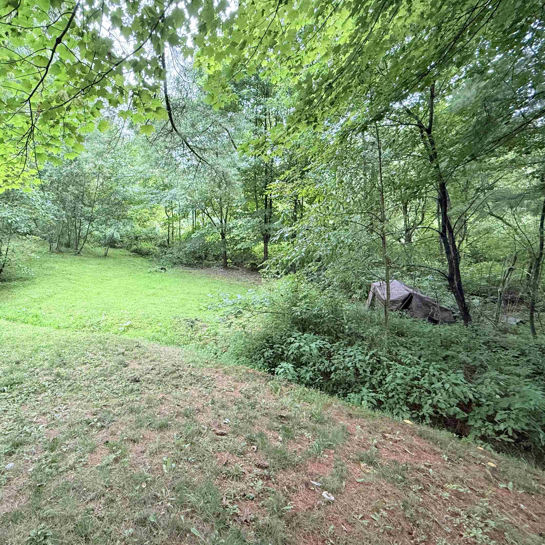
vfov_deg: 84.0
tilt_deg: -1.1
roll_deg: -1.0
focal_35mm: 17
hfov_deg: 81.9
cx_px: 195
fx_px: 303
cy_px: 274
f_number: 2.2
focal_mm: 2.22
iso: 250
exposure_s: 1/99
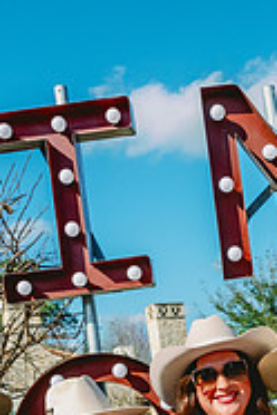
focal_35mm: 75
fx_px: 866
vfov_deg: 25.5
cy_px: 430
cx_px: 223
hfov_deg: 18.0
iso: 800
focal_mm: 24
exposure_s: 1/3200
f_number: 7.1
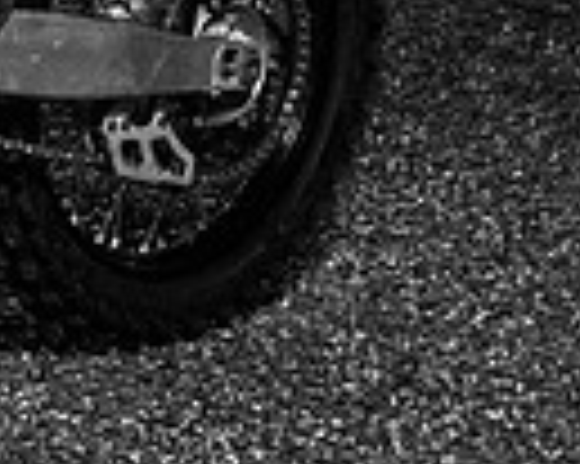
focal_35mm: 229
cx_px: 74
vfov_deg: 6.6
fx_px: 3928
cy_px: -330
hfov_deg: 8.4
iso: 100
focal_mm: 41
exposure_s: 1/200
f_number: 16
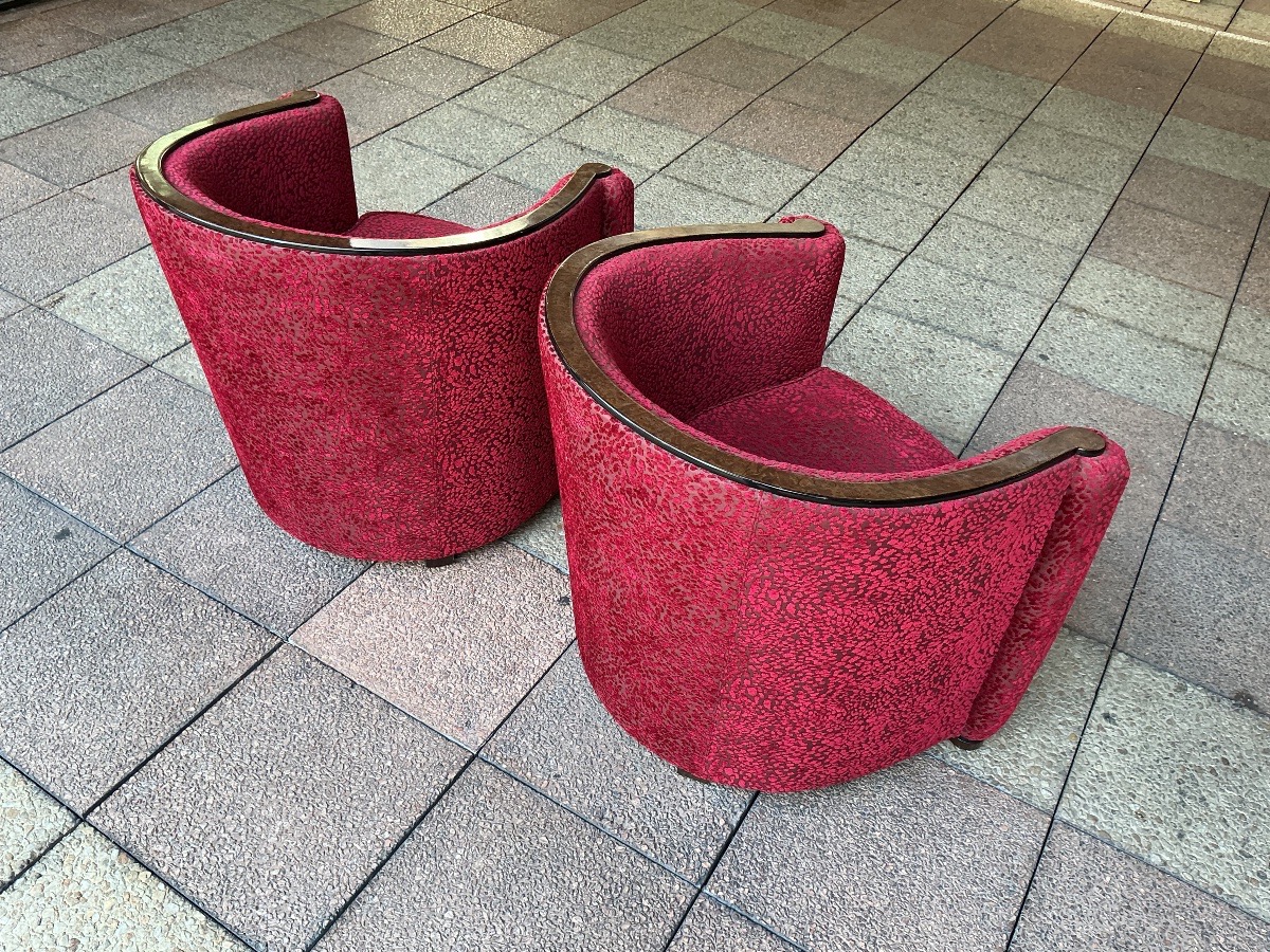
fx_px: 1064
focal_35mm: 29
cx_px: 635
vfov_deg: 48.2
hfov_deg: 61.7
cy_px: 476
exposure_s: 1/60
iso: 40
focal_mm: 3
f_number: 1.8
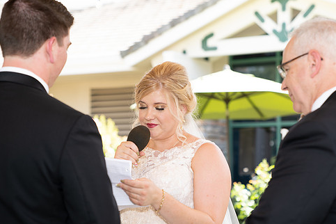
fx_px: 784
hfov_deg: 24.2
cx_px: 180
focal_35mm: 84
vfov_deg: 16.3
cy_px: 106
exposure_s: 1/250
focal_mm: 70
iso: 200
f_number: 3.2
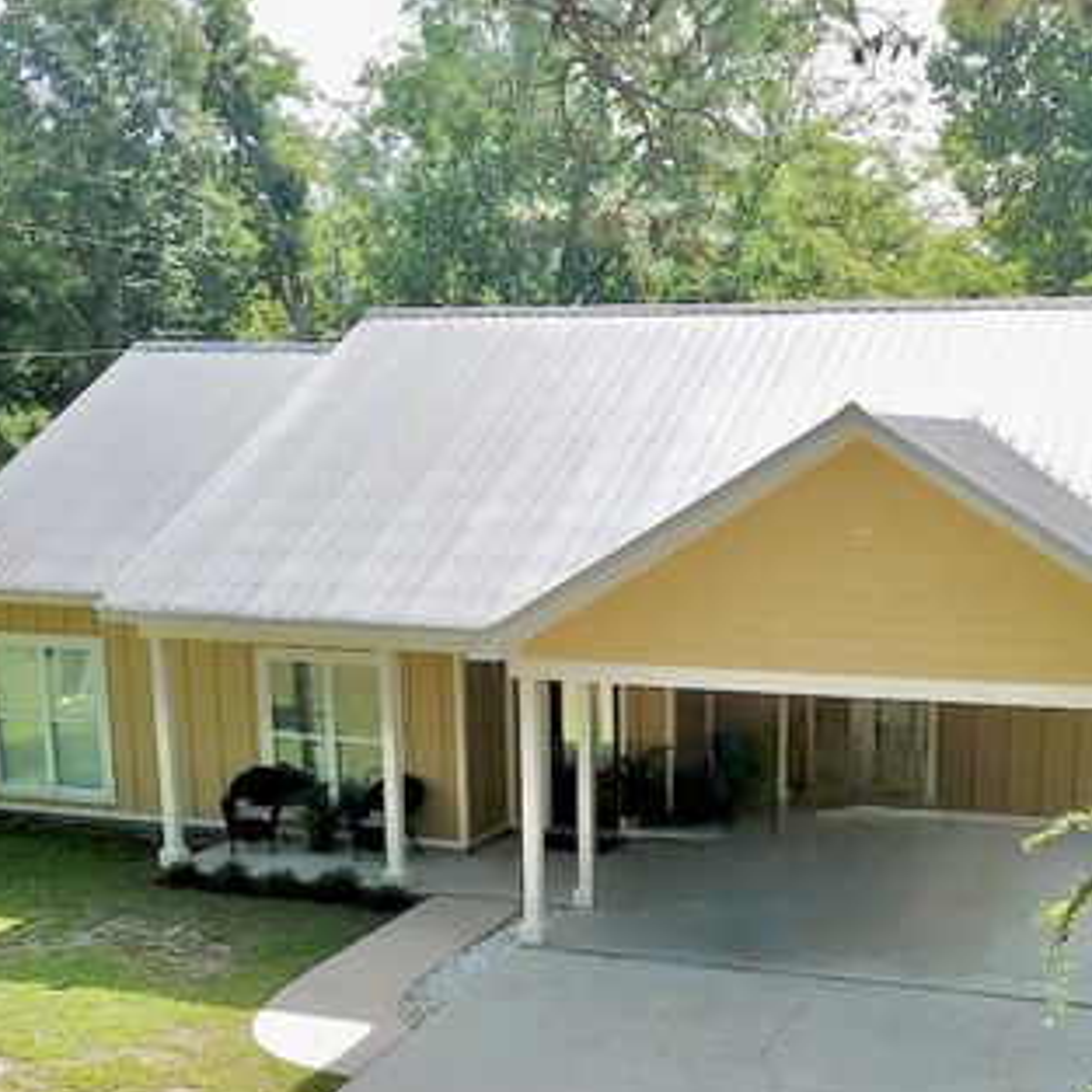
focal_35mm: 47
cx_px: 761
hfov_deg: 35.6
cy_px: 778
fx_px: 1677
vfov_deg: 35.5
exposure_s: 1/593
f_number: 2.2
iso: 100
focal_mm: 4.73
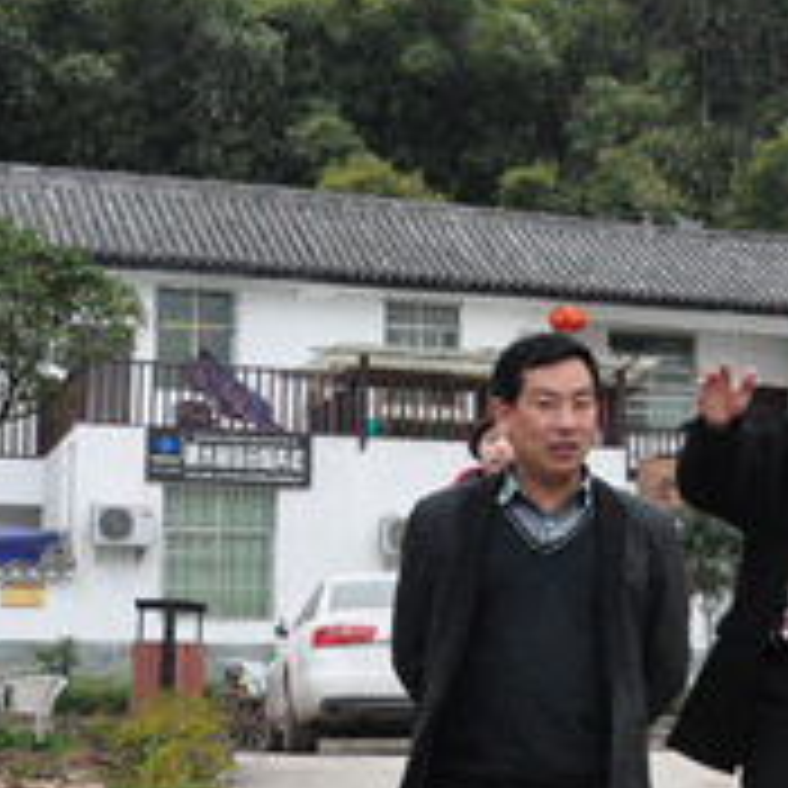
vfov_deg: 16.6
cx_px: 1099
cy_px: 444
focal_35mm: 105
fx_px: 2704
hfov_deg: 15.6
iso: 3200
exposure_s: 1/640
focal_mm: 24
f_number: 11
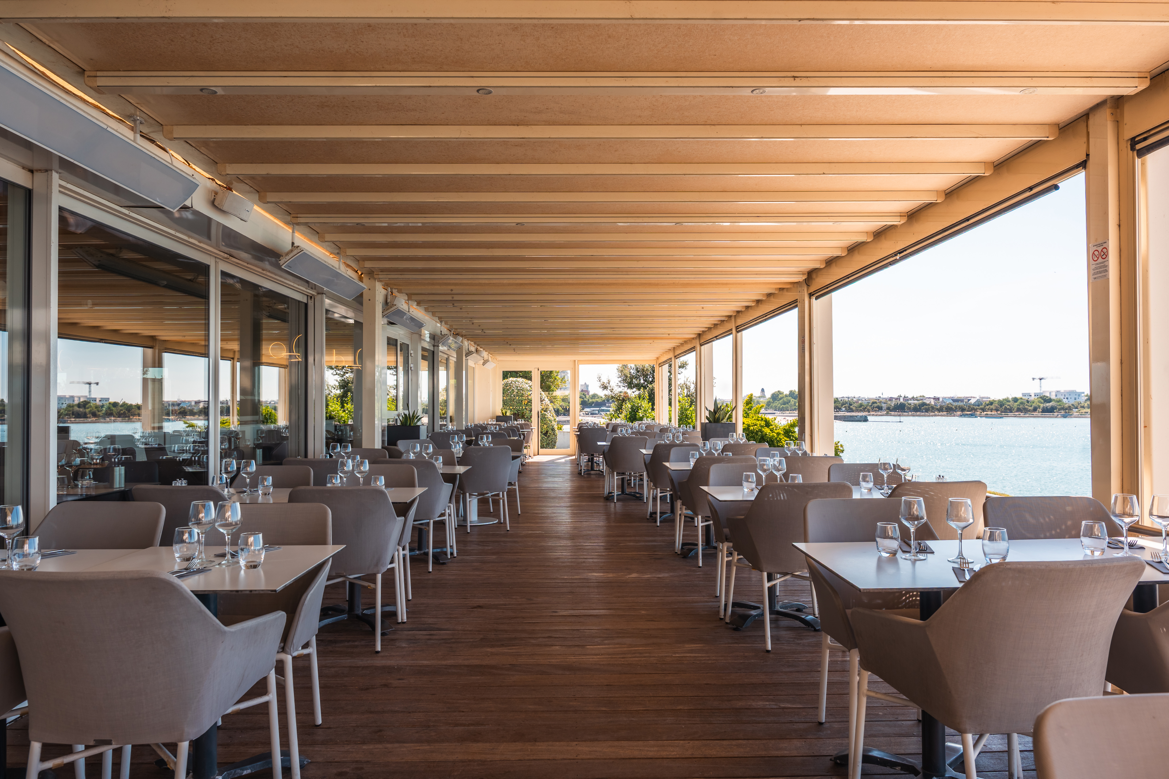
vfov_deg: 50.1
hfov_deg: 70.0
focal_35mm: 26
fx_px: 834
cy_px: 390
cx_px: 584
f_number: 7.1
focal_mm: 25.7
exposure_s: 1/250
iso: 100
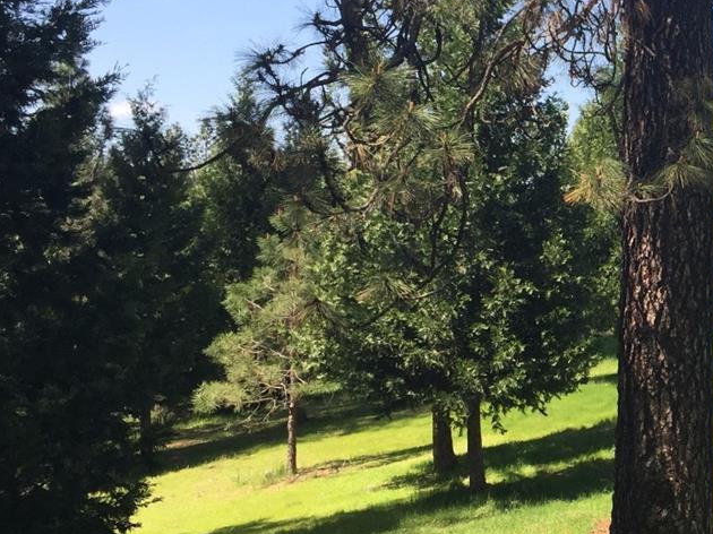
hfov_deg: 26.1
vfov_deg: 21.2
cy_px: 358
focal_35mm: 69
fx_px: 1421
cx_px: 775
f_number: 2.2
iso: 32
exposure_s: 1/842
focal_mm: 4.15
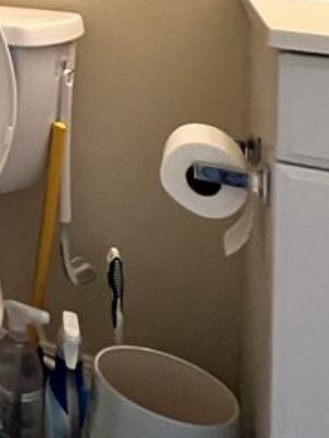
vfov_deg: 30.1
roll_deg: -1.9
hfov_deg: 19.0
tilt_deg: +0.5
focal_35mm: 53
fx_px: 671
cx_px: -302
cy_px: -106
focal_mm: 1.57
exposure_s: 1/60
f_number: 1.8
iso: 400
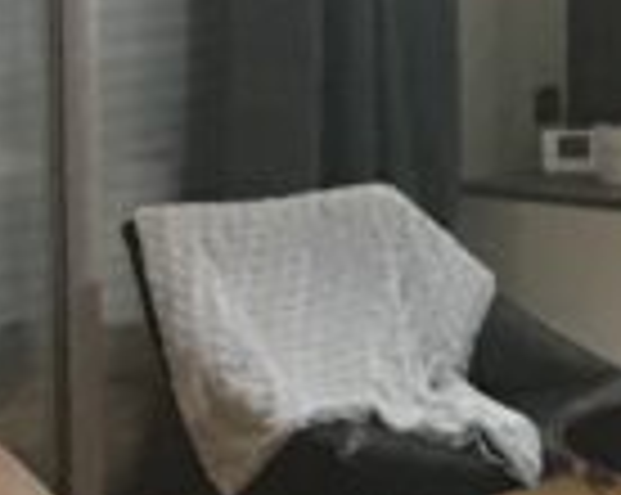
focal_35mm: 169
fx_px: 3102
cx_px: 180
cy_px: 130
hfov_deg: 11.4
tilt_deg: -7.1
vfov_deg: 9.1
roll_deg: +0.2
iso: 320
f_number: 2.4
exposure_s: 1/17
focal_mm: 3.3
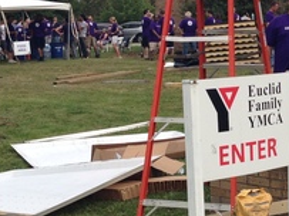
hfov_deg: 18.7
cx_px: 239
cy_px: 91
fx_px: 868
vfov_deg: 14.2
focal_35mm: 104
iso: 50
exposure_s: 1/1642
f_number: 2.4
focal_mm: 4.12
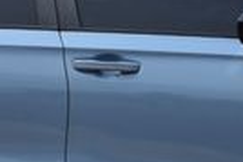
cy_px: 118
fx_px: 1405
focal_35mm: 208
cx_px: 114
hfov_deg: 9.9
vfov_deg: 6.6
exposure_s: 1/500
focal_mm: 29
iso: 280
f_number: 11
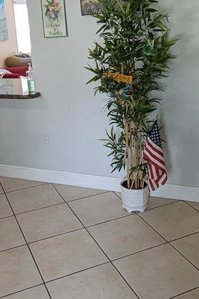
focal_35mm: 40
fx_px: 332
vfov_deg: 47.9
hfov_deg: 33.4
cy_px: 108
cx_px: 96
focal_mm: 1.95
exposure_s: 1/30
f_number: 2.2
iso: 90
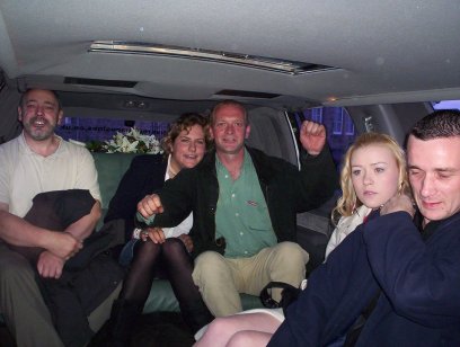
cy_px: 174
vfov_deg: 37.9
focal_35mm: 38
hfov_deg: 48.9
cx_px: 230
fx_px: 506
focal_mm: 4.99
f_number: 4.5
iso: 140
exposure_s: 1/60
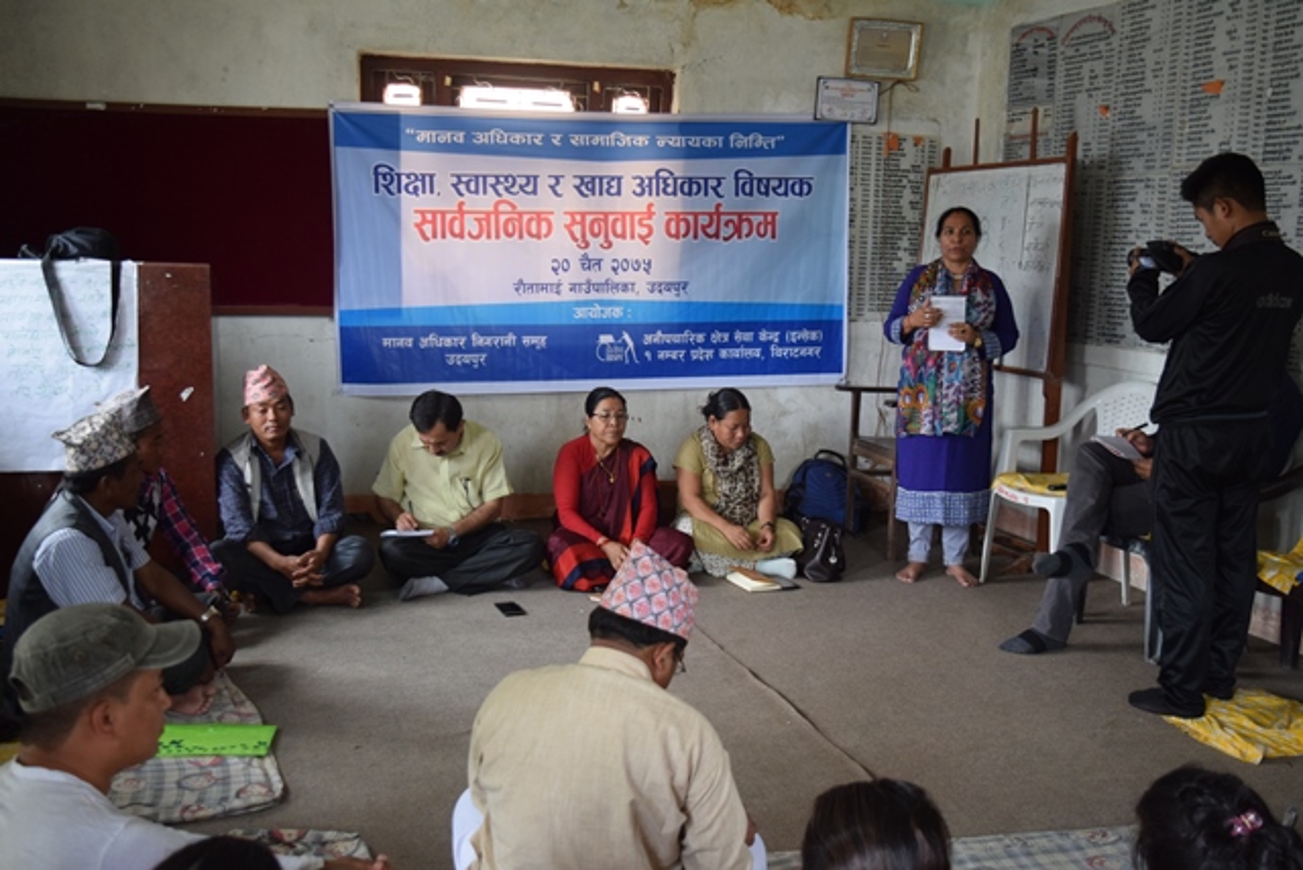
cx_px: 652
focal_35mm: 36
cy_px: 435
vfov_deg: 36.9
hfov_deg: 53.1
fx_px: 1303
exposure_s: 1/60
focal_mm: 24
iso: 1100
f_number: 4
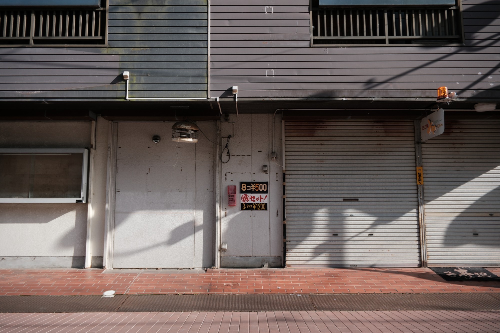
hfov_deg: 67.4
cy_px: 166
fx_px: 375
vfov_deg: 47.9
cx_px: 250
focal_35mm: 27
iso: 250
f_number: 5.6
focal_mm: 18
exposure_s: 1/500
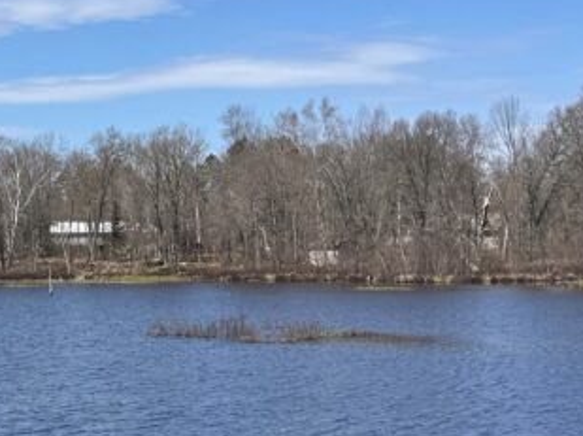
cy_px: 215
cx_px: -182
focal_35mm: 83
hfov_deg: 21.3
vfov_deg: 17.7
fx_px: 1396
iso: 80
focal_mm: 6.76
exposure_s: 1/5348
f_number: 1.78
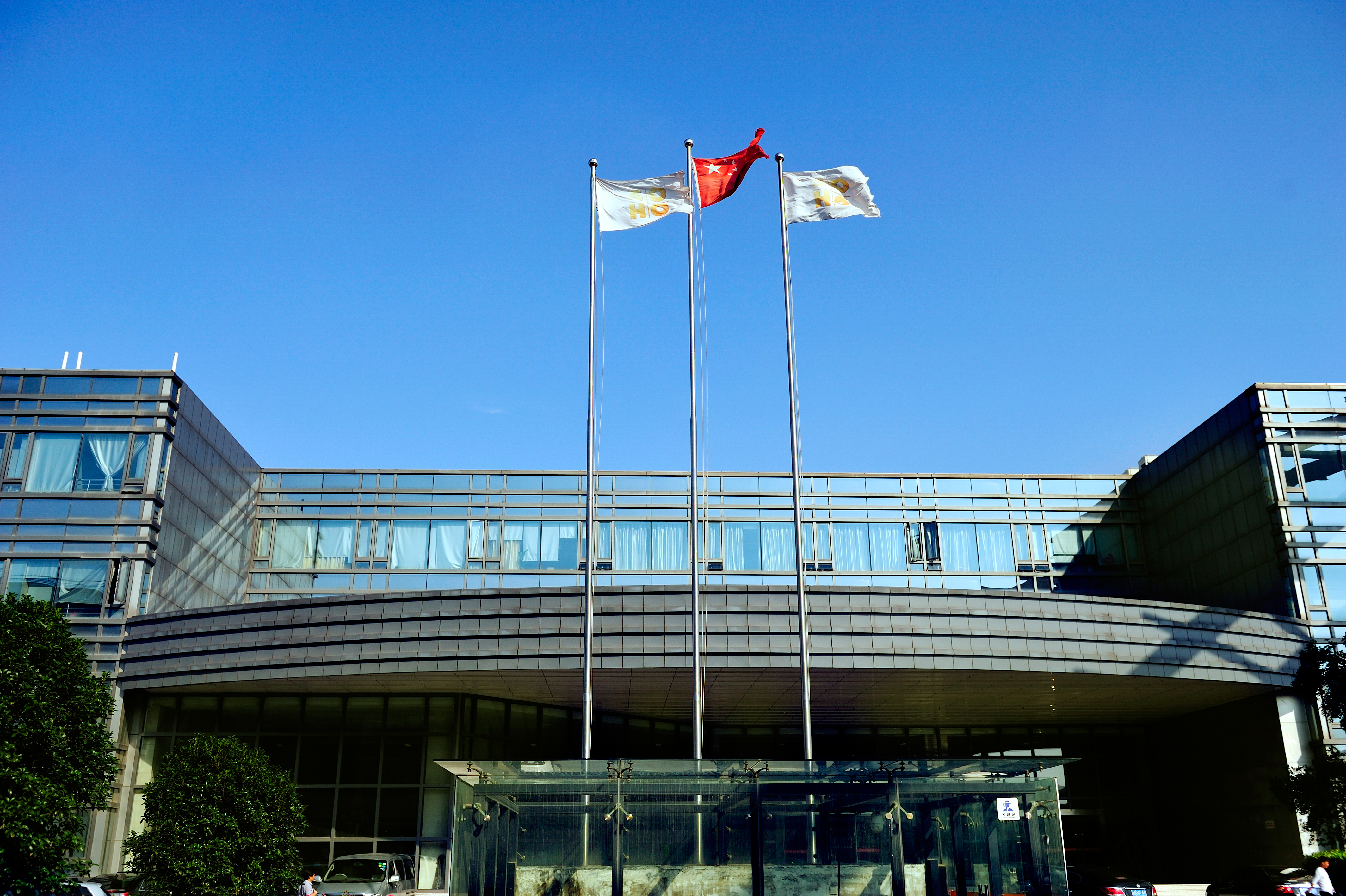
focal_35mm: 32
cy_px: 448
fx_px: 1196
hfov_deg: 58.7
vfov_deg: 41.1
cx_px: 673
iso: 200
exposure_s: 1/3200
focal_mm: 32
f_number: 4
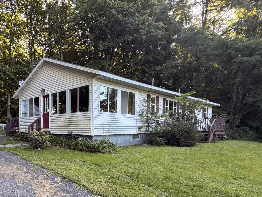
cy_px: 141
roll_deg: -0.9
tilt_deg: -3.3
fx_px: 197
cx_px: 60
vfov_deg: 51.4
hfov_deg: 62.6
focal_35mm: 26
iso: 100
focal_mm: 2.22
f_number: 2.2
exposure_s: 1/121
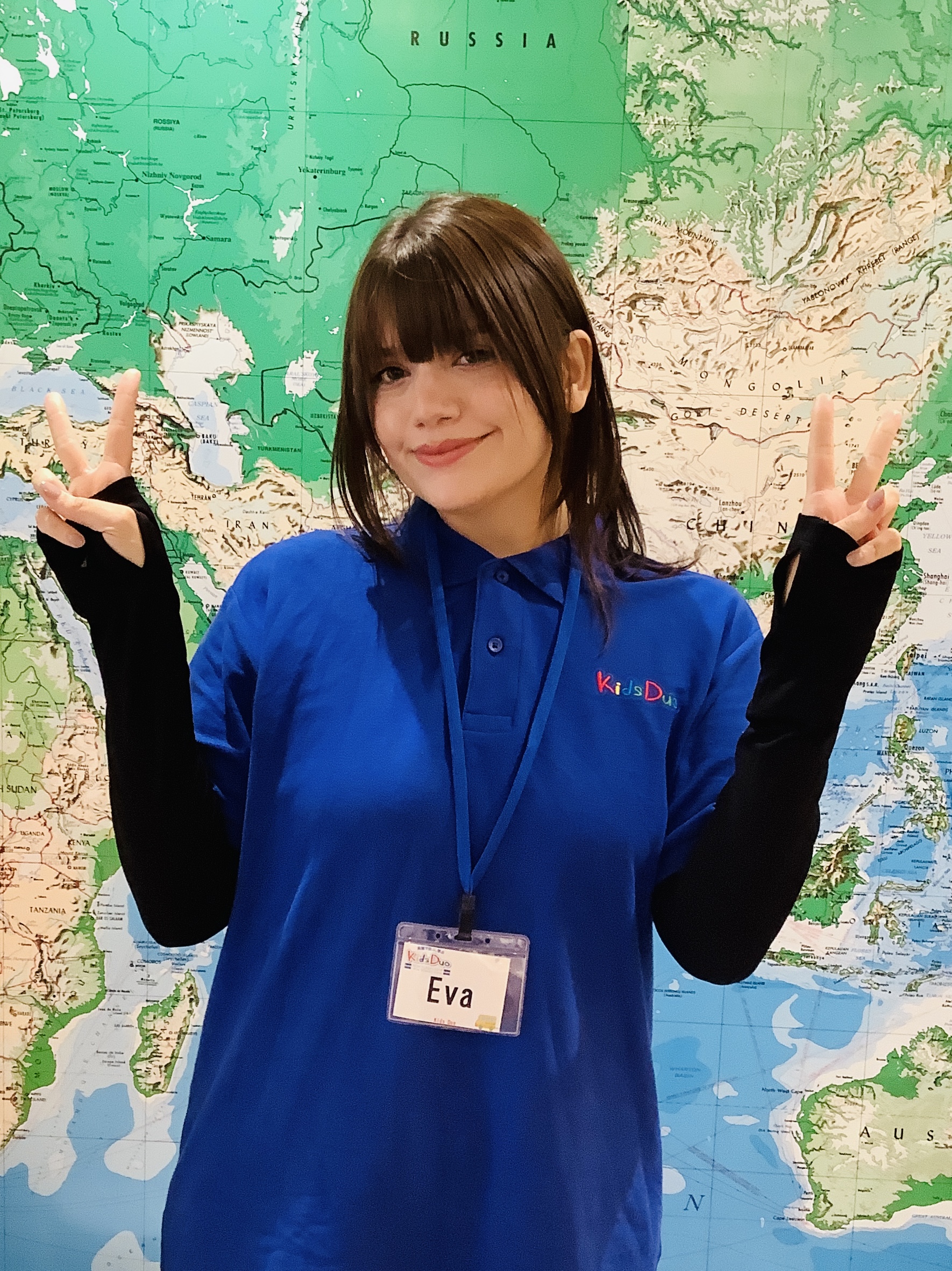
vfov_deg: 58.4
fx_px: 1137
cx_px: 476
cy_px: 636
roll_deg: -3.7
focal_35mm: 31
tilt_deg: -9.3
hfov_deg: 45.4
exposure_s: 1/50
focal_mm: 3.3
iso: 250
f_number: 2.4
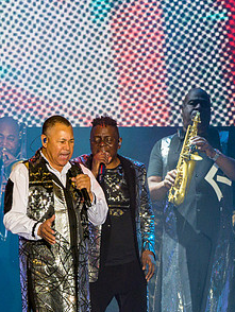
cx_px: 10
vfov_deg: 2.1
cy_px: 192
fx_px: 8343
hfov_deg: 1.6
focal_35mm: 923
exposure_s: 1/400
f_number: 6.3
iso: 3600
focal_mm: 280
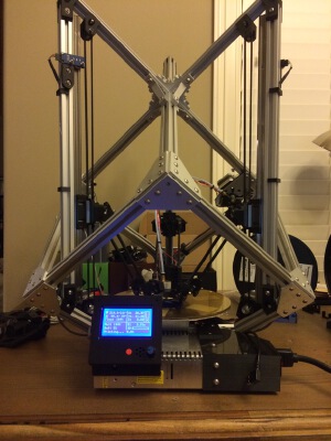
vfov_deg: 61.7
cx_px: 166
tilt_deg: -0.3
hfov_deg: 48.2
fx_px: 370
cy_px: 220
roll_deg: -0.8
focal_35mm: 29
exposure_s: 1/30
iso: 320
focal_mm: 4.15
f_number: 2.2
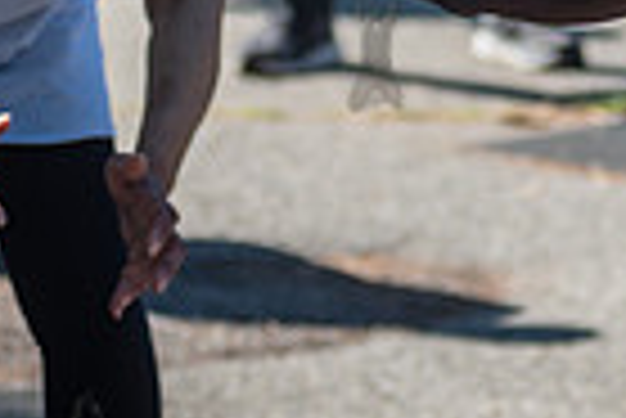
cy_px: -187
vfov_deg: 4.1
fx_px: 5866
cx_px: 955
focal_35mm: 337
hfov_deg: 6.0
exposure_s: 1/1250
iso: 200
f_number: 3.5
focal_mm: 80
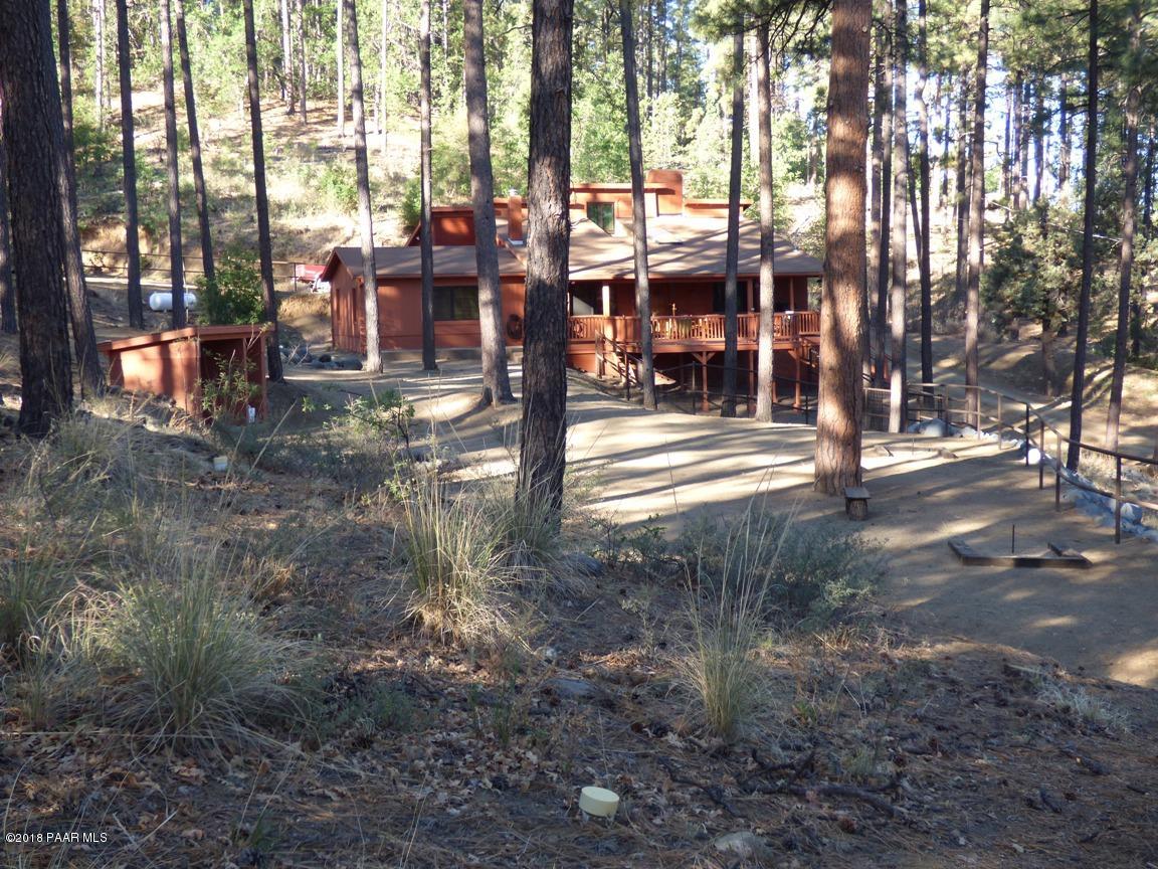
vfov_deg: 32.2
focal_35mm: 45
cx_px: 579
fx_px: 1505
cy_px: 434
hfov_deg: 42.1
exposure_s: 1/80
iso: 100
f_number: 3.7
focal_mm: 7.79
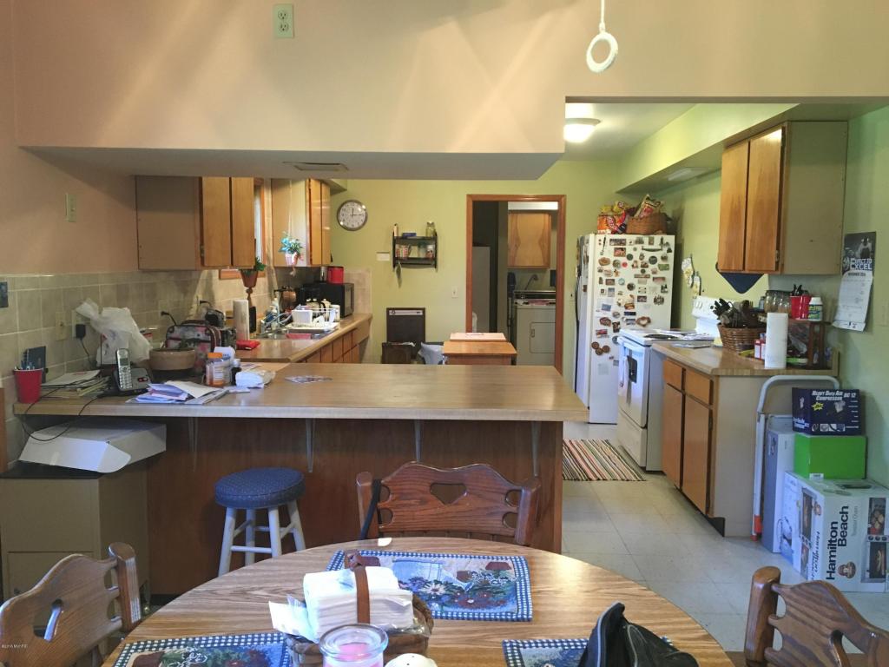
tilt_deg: -5.6
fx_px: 745
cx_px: 444
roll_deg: -1.2
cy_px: 334
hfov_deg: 61.7
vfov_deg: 48.2
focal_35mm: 29
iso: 160
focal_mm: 4.15
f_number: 2.2
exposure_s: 1/30
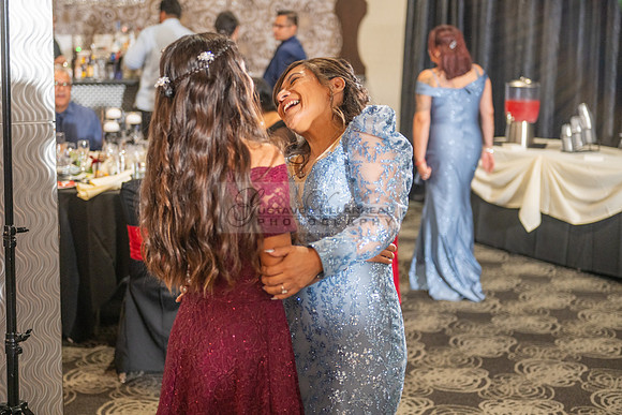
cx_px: 311
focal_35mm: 56
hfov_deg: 35.6
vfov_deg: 24.2
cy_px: 208
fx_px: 968
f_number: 2.8
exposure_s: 1/125
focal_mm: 56
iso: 800
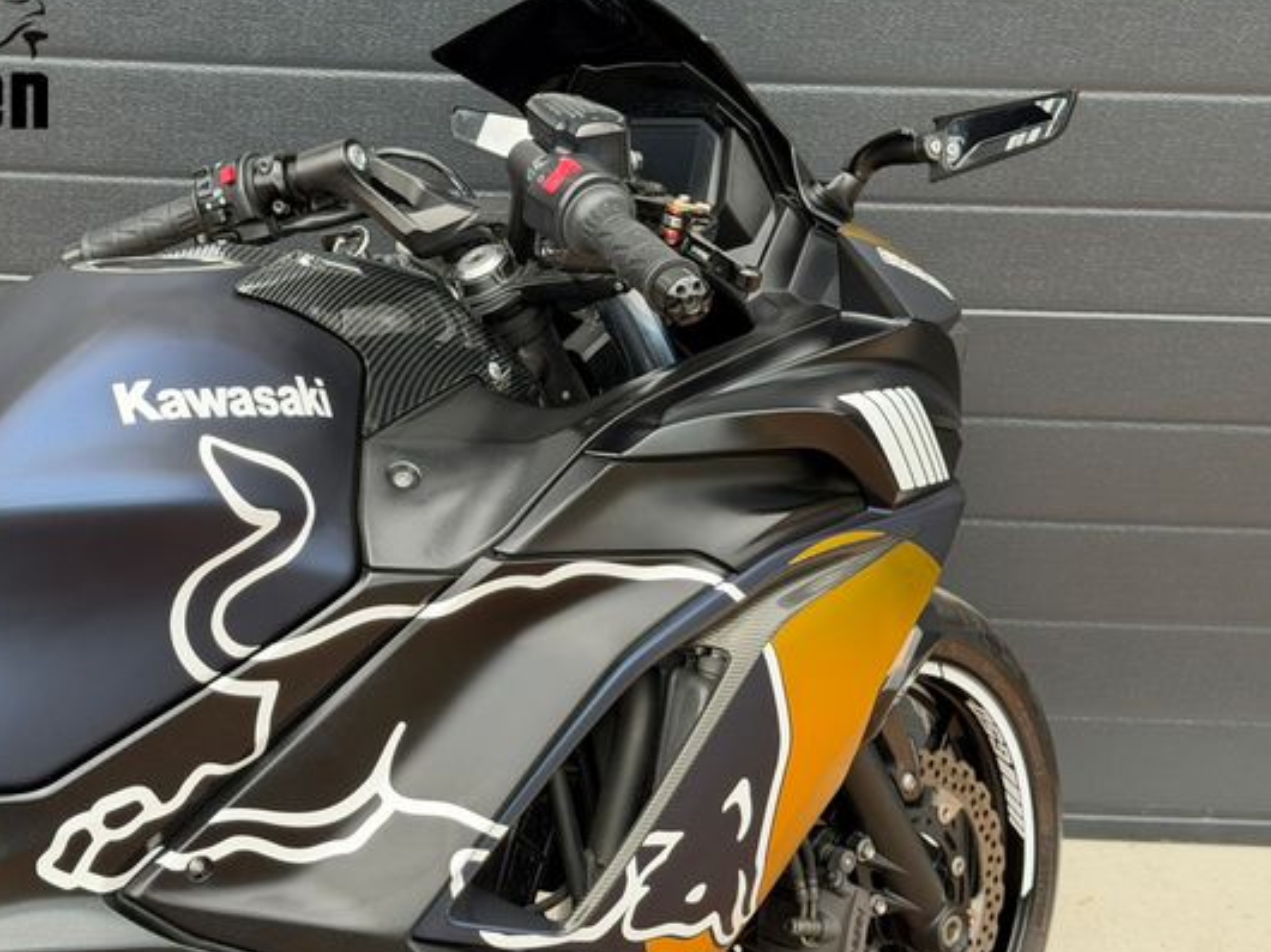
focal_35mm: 58
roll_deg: -1.3
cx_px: 508
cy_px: 544
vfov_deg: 25.2
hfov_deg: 33.1
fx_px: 2129
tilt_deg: -25.1
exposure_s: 1/754
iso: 100
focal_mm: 6.76
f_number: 1.78
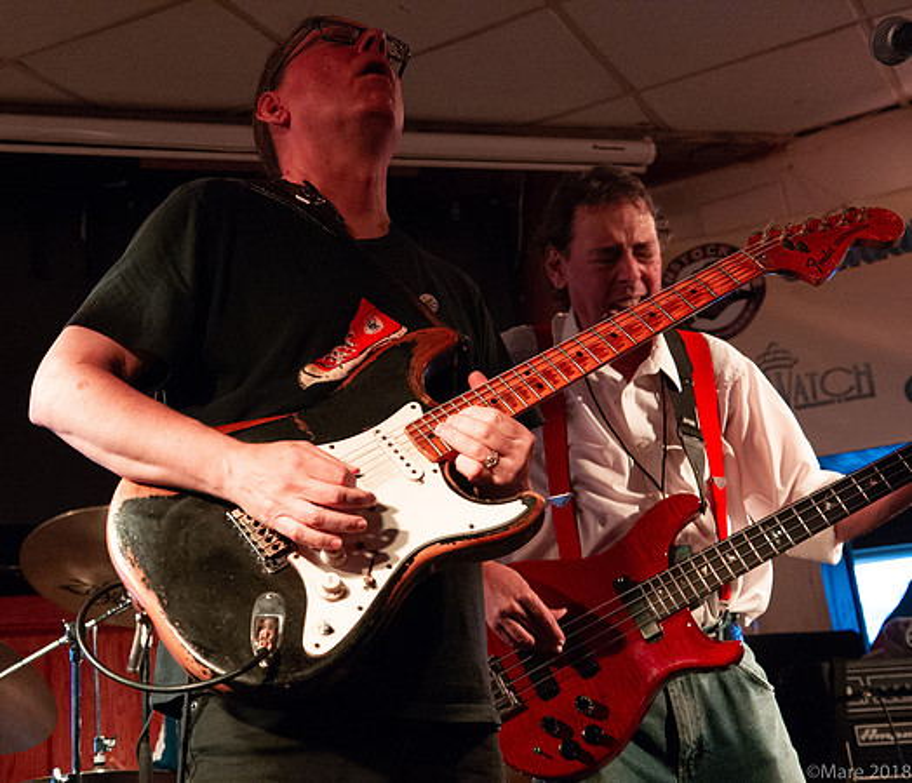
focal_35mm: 54
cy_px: 392
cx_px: 323
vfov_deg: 29.2
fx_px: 1503
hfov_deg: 33.5
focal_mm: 46
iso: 6400
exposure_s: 1/100
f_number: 6.3
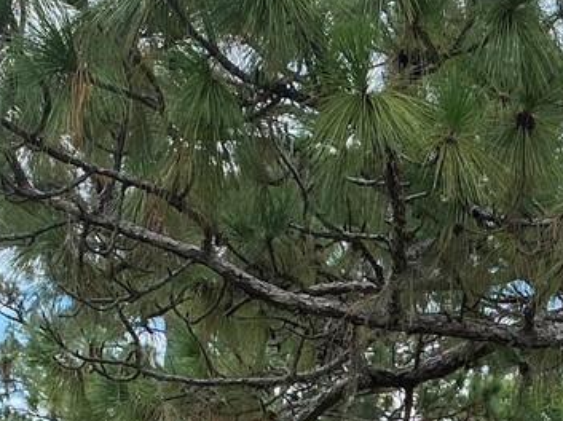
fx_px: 1917
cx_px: 754
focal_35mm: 118
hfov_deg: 15.8
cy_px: 813
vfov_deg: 11.4
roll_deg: -1.6
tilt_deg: -1.2
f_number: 1.8
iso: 32
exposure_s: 1/1007
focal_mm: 4.25
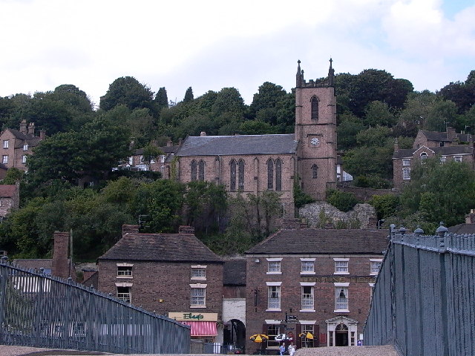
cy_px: 178
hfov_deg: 36.8
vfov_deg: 28.0
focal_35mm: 52
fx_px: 714
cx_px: 238
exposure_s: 1/326
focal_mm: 11.38
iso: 100
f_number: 5.6
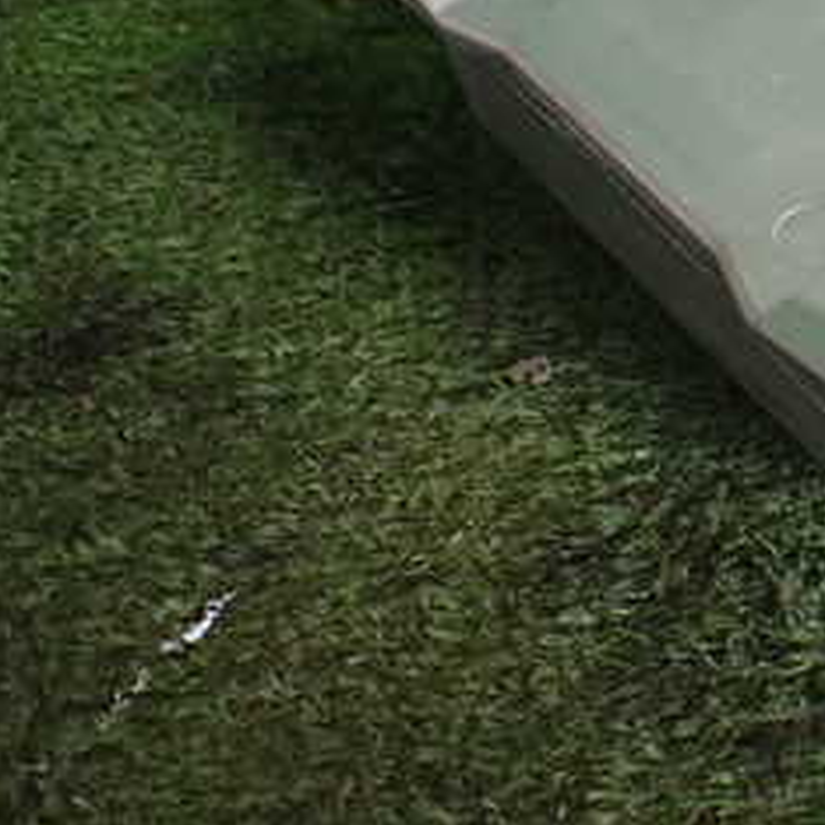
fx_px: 1834
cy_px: 134
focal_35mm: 68
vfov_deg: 24.8
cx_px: 927
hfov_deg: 23.6
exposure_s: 1/125
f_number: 2.3
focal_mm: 5.4
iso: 500
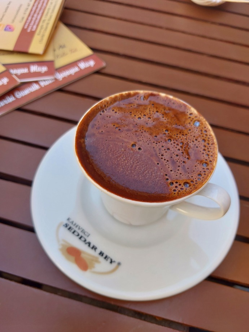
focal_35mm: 30
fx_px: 288
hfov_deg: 46.8
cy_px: 166
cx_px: 124
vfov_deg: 60.0
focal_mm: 4.6
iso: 32
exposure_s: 1/100
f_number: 1.8
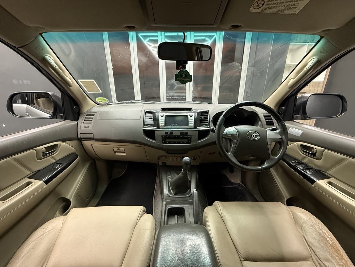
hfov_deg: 102.1
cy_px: 134
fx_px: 144
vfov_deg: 85.7
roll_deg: +0.3
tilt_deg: -17.5
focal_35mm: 14
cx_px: 178
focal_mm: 2.22
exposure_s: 1/50
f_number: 2.2
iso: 500
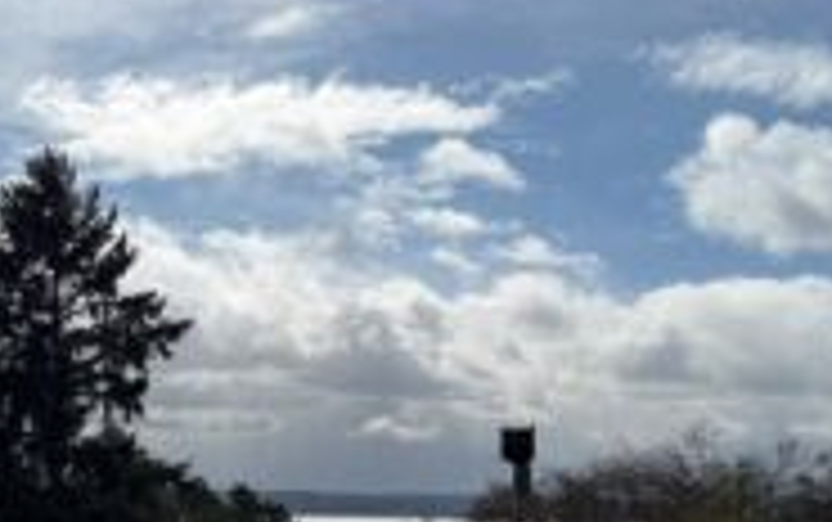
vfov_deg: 23.2
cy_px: 423
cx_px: 310
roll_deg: -1.8
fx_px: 1248
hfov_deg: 36.6
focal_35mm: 55
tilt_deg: +5.7
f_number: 1.78
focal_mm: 6.76
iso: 100
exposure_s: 1/22727
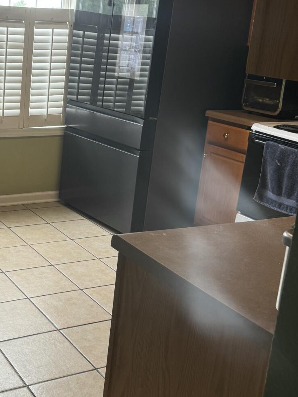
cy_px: 155
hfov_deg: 28.4
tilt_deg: -14.3
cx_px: 21
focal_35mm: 49
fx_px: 562
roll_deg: -3.5
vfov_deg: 38.7
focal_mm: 6.76
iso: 125
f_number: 1.78
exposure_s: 1/120
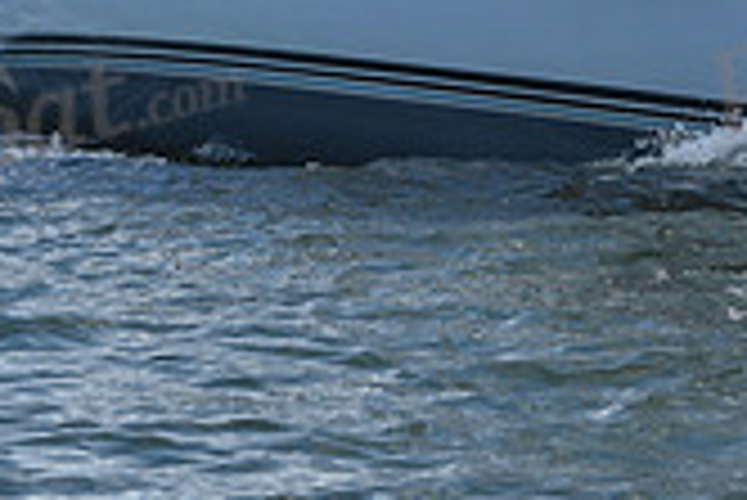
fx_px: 6895
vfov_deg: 4.1
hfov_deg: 6.2
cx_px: 482
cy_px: -146
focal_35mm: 332
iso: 320
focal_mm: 95
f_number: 9
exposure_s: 1/1000
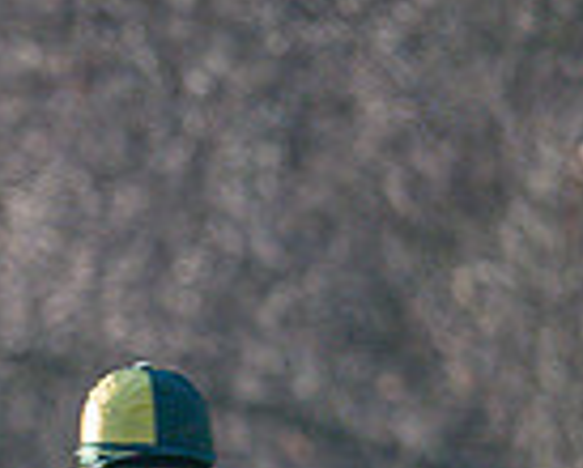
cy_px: 1004
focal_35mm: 3274
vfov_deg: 0.5
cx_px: -122
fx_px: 56572
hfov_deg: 0.6
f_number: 5
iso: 400
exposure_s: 1/2000
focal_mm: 400
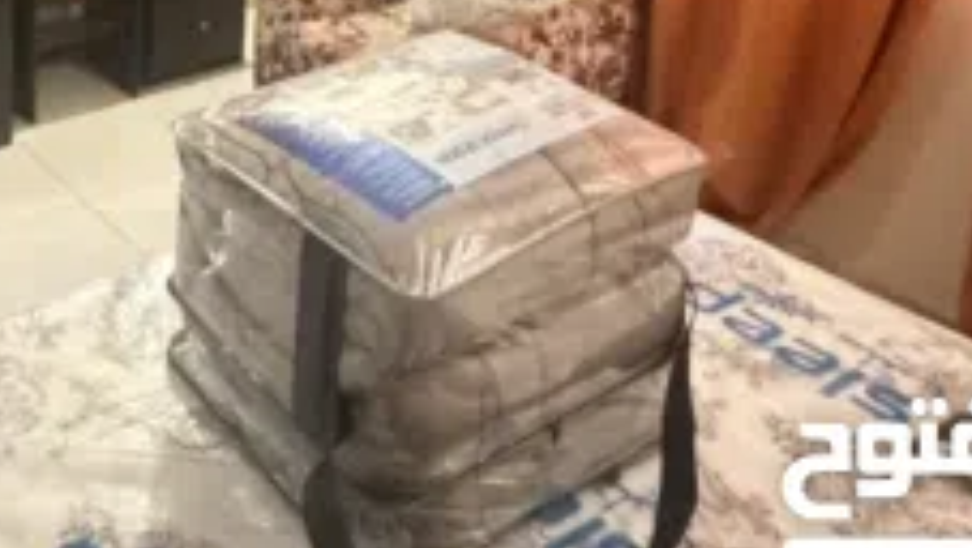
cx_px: 137
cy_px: -235
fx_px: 1109
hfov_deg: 44.0
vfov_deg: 23.3
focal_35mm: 43
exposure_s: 1/30
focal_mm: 2.22
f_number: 2.2
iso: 3200
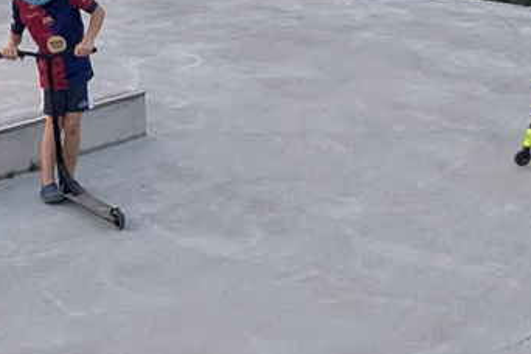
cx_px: 256
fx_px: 1150
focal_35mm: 78
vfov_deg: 17.3
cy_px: 294
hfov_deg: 26.0
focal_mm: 2.35
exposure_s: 1/82.8
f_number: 2.2
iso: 290
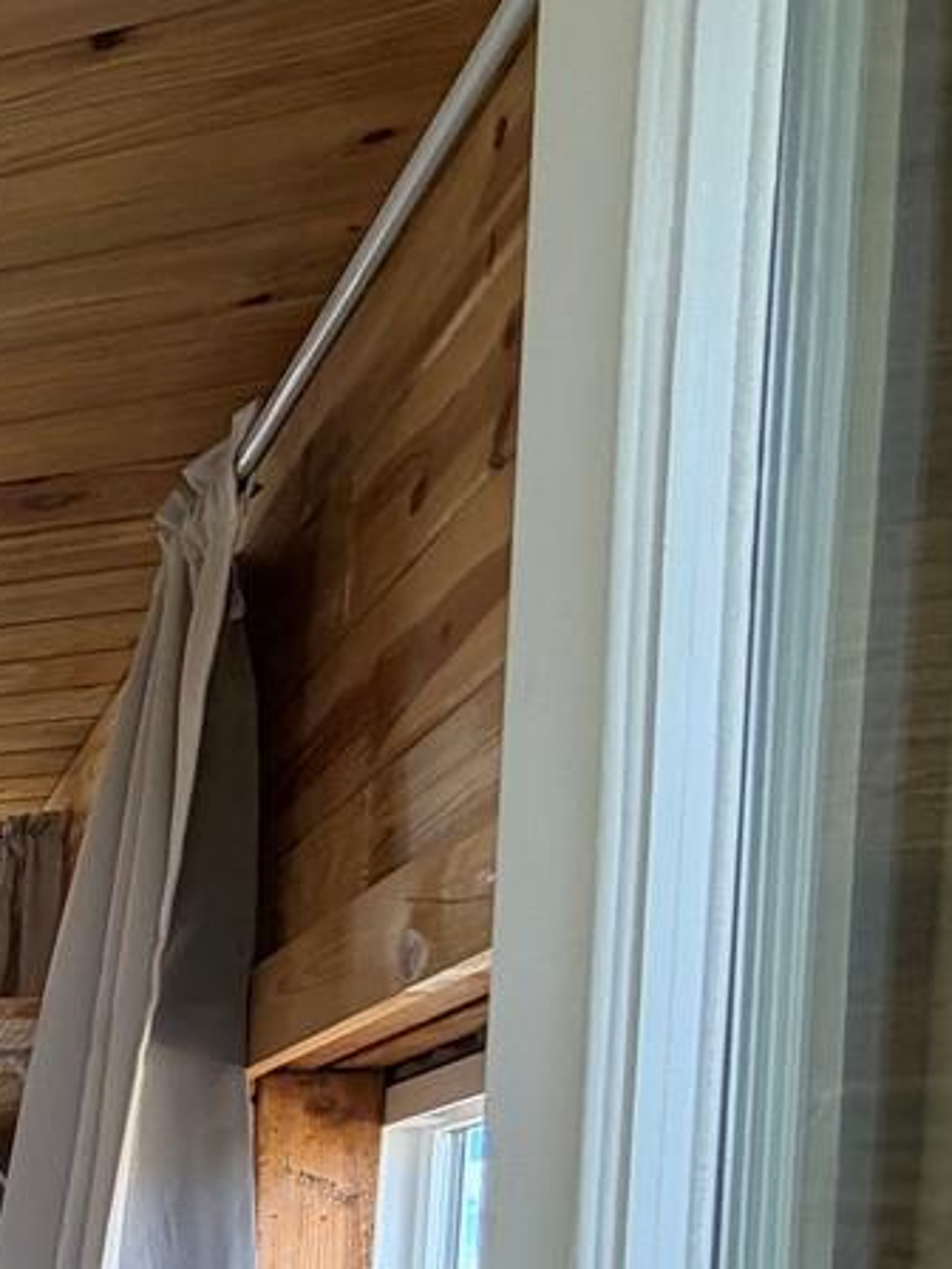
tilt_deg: -2.2
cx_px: -1014
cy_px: 1405
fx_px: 1833
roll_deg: -0.8
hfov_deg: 18.0
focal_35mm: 50
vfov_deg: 33.2
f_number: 2.2
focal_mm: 2.22
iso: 125
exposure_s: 1/120
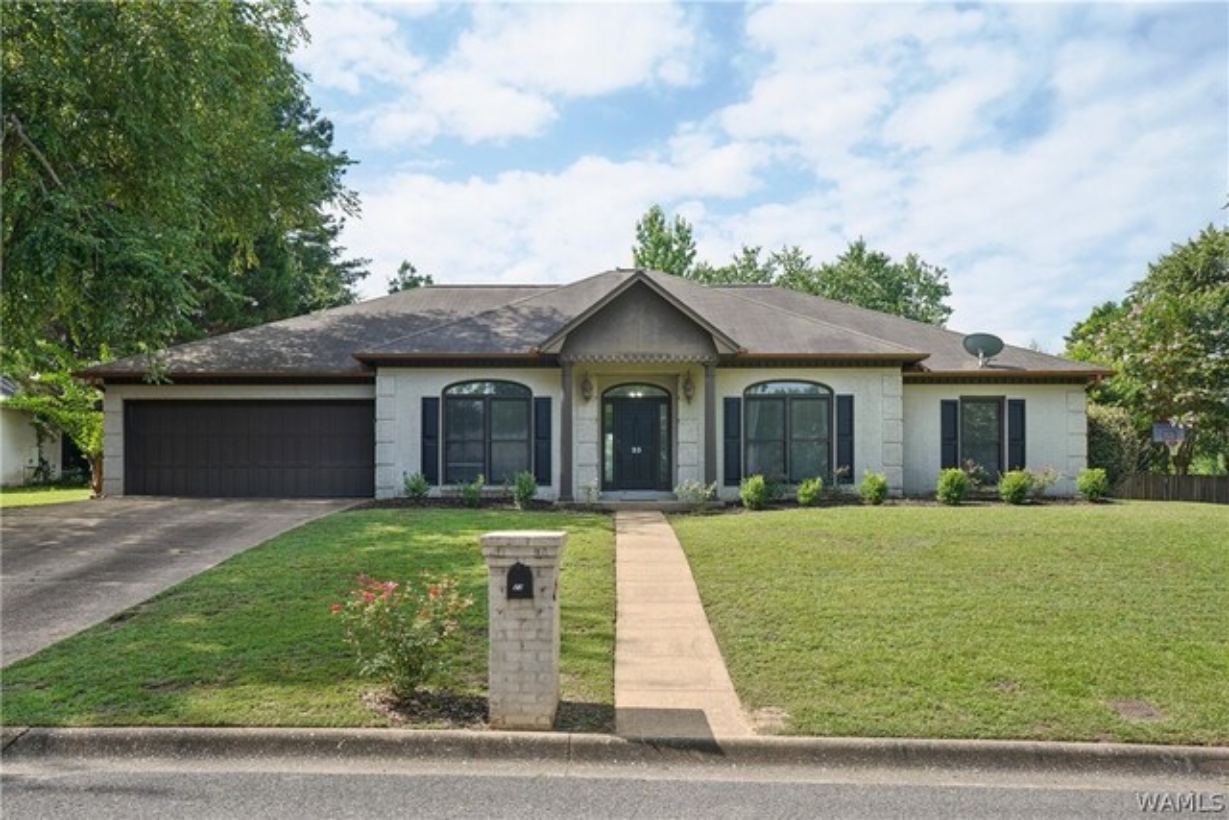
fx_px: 990
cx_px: 614
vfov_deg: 45.0
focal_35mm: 29
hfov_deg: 63.6
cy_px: 410
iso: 100
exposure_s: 1/30
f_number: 11
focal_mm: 29
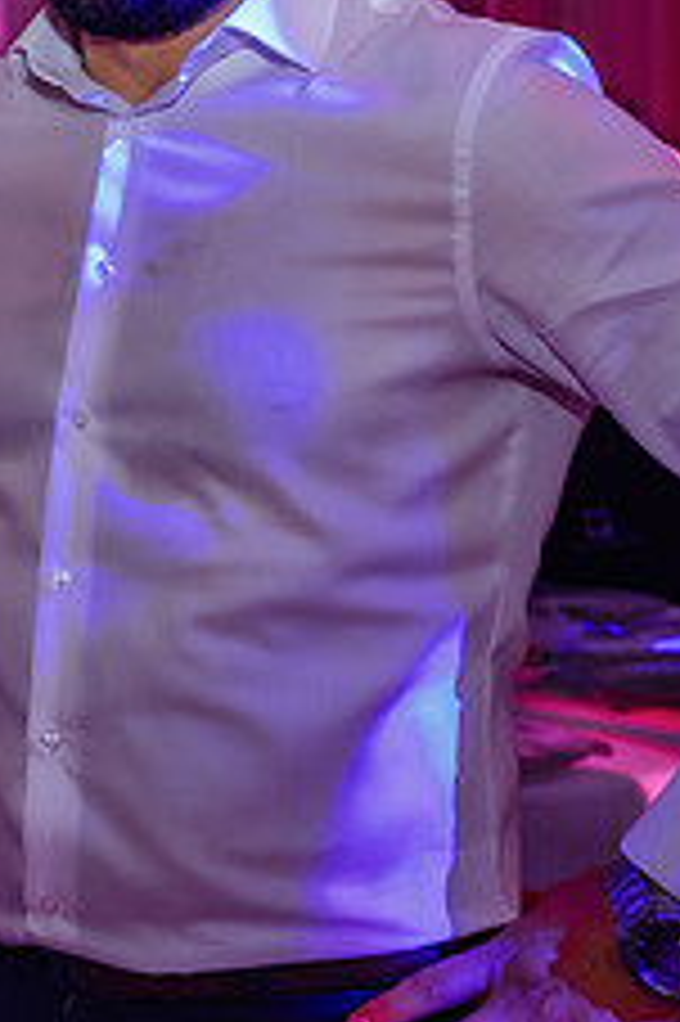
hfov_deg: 16.9
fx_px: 2213
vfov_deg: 25.8
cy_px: 289
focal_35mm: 78
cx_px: -68
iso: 2500
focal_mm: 26
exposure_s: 1/200
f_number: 2.8
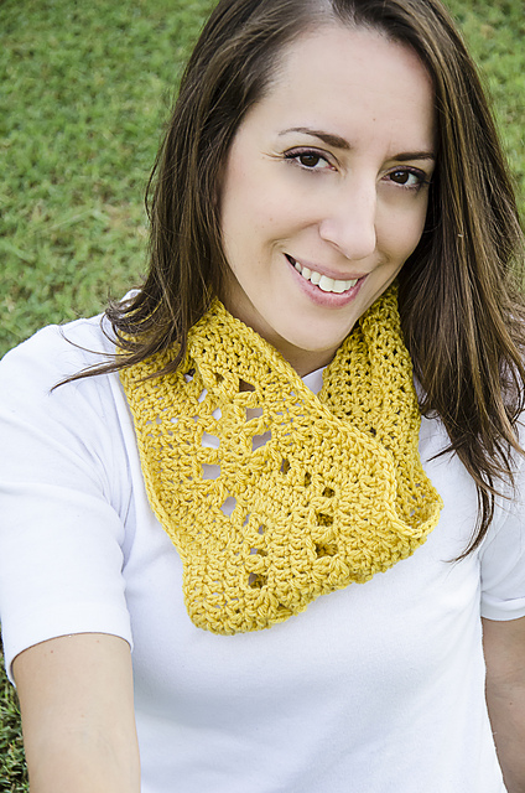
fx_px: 2175
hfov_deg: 13.8
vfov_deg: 20.7
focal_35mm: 99
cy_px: 396
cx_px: 262
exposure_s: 1/1250
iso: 1600
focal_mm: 66
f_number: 5.6
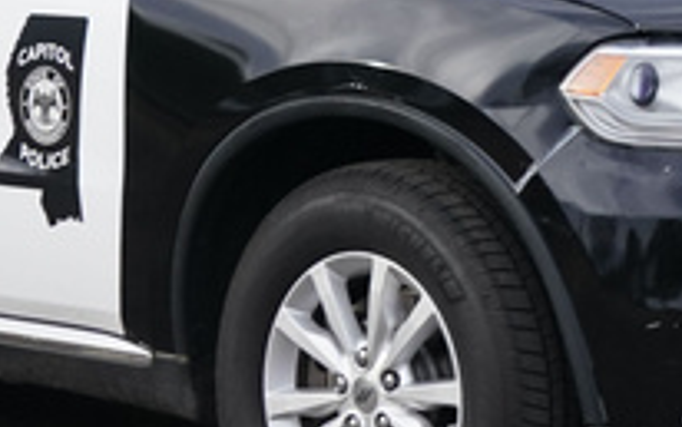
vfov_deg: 7.1
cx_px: 712
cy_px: -449
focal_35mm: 177
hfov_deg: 11.7
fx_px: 3292
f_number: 6.3
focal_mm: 35
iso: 1250
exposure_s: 1/1250
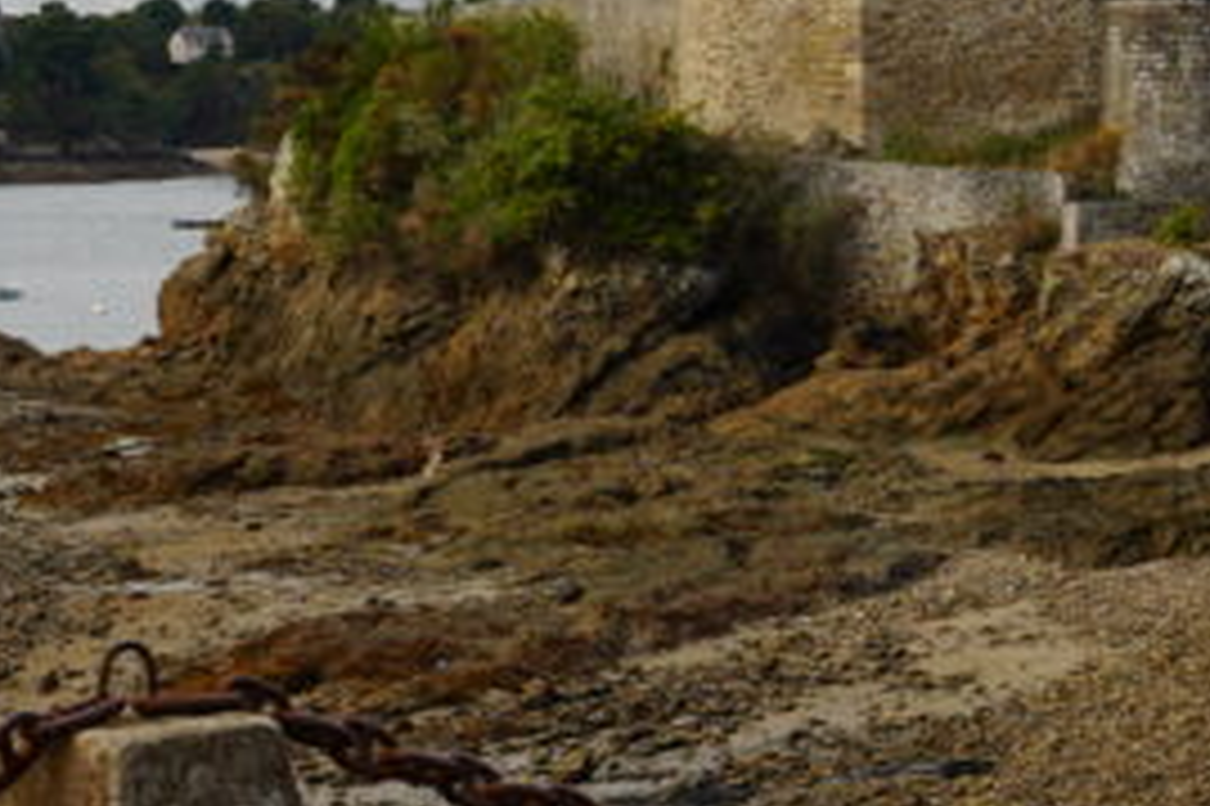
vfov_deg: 9.6
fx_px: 4736
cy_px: -92
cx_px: 882
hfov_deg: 14.5
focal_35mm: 141
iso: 100
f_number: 7.1
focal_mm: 37
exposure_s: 1/100
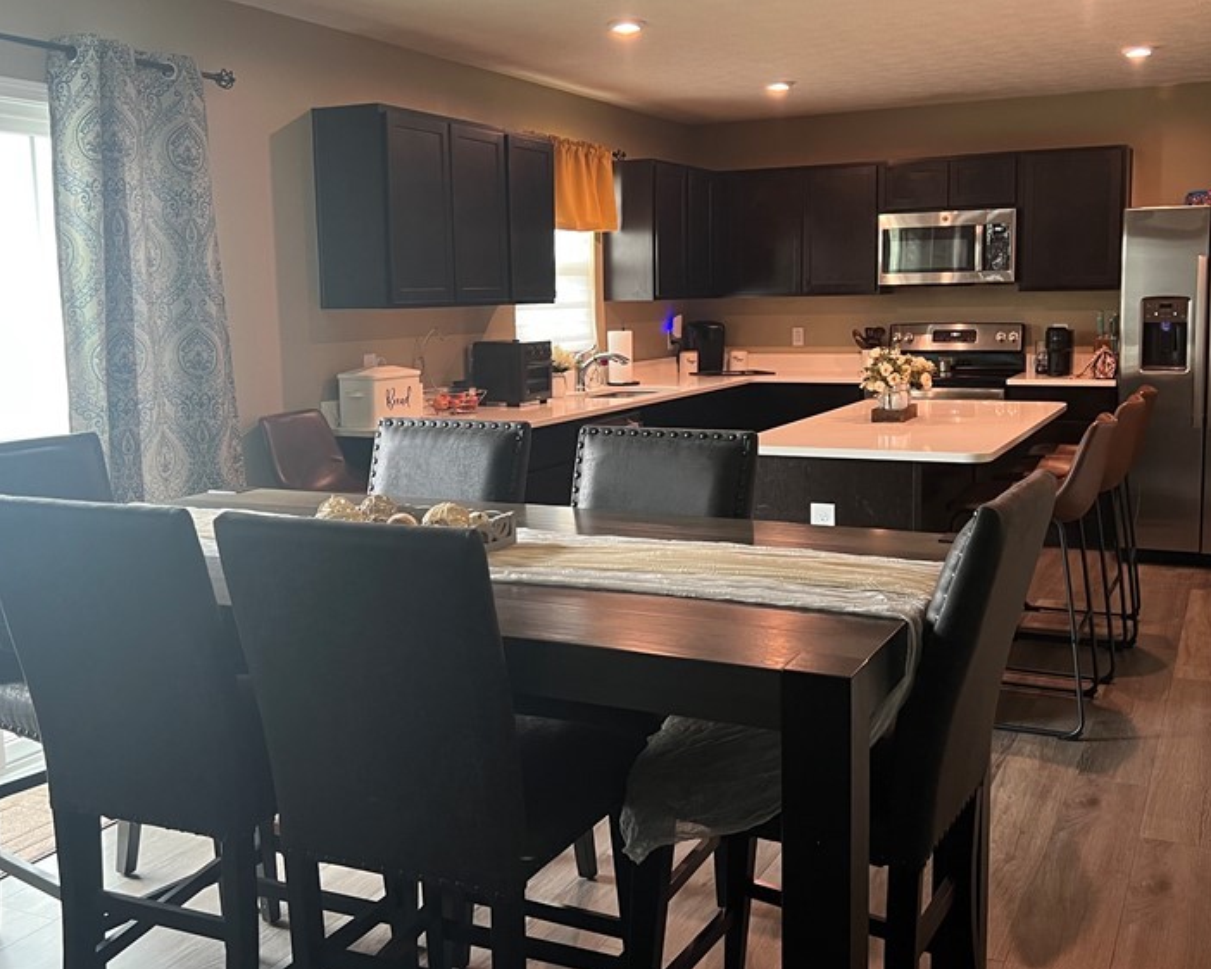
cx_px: 566
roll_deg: +1.0
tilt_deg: -6.1
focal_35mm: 37
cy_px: 428
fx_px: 1326
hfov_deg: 49.0
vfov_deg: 40.1
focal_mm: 5.7
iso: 125
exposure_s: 1/60
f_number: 1.5
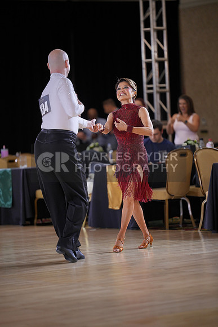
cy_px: 164
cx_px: 109
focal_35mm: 150
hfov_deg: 9.2
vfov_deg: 13.7
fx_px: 1362
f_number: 2
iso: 800
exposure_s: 1/500
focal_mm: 150
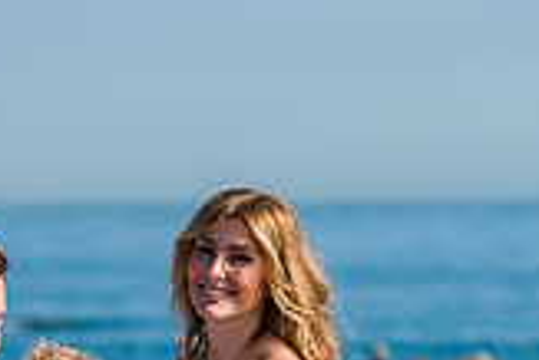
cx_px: 13
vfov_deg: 3.7
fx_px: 5589
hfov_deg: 5.5
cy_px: 631
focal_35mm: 373
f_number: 4
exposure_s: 1/3200
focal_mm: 105
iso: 200
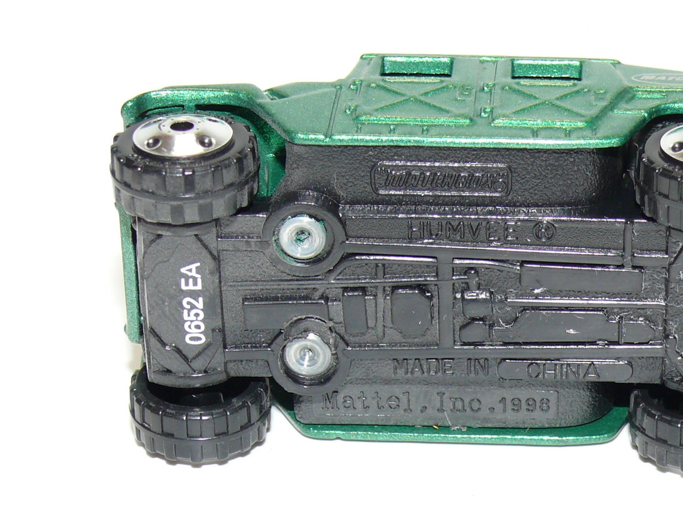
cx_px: 480
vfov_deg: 11.3
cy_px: 251
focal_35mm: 131
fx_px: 2585
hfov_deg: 15.0
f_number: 4
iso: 100
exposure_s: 1/30
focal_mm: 12.7
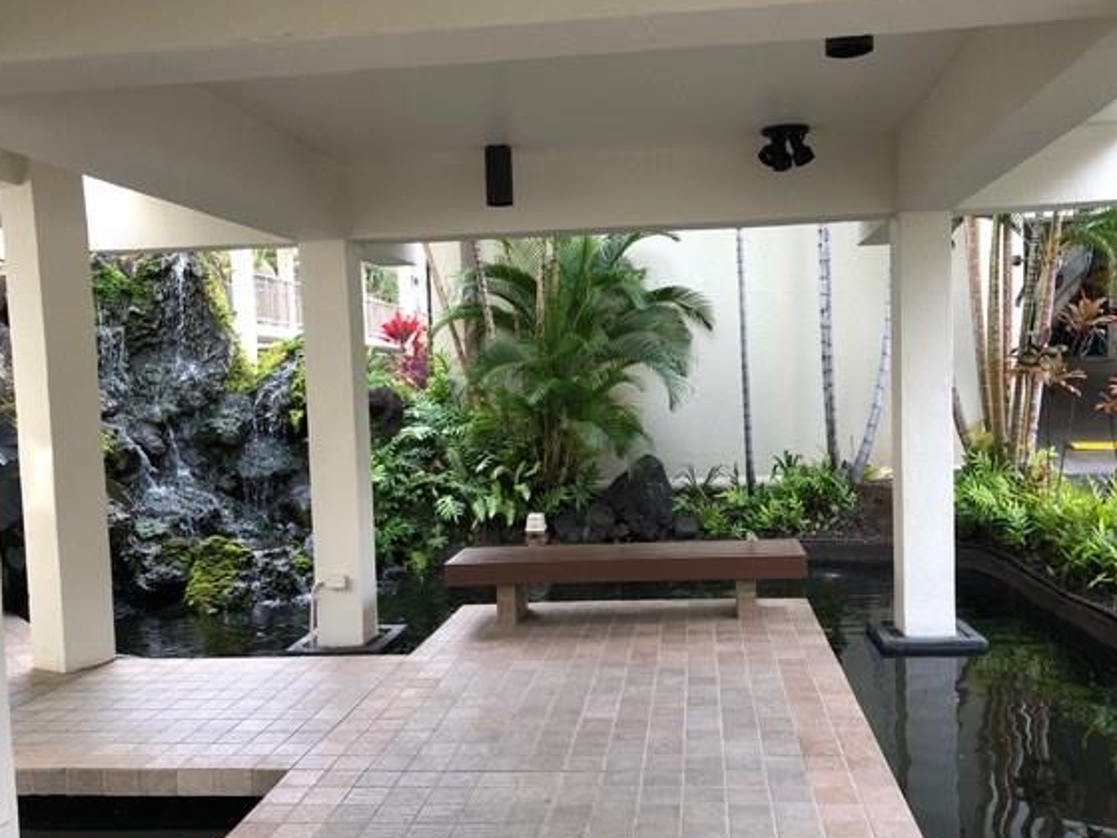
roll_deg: +1.8
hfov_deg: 56.7
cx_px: 608
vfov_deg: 44.1
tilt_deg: -4.7
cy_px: 451
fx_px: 1033
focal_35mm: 32
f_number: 1.8
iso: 25
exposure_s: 1/40
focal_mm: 3.99
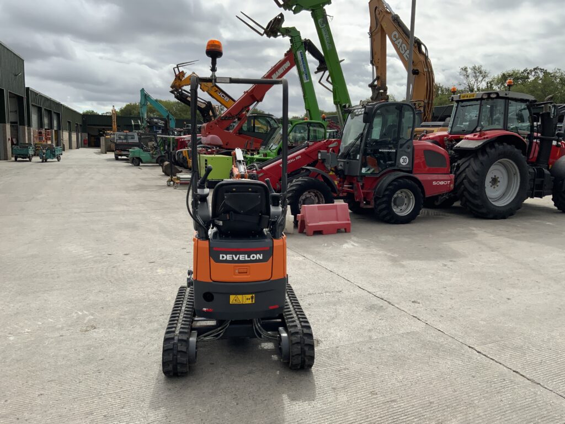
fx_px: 473
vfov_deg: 48.2
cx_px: 282
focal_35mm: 29
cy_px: 212
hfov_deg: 61.7
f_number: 1.8
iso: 16
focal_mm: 3
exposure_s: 1/2141
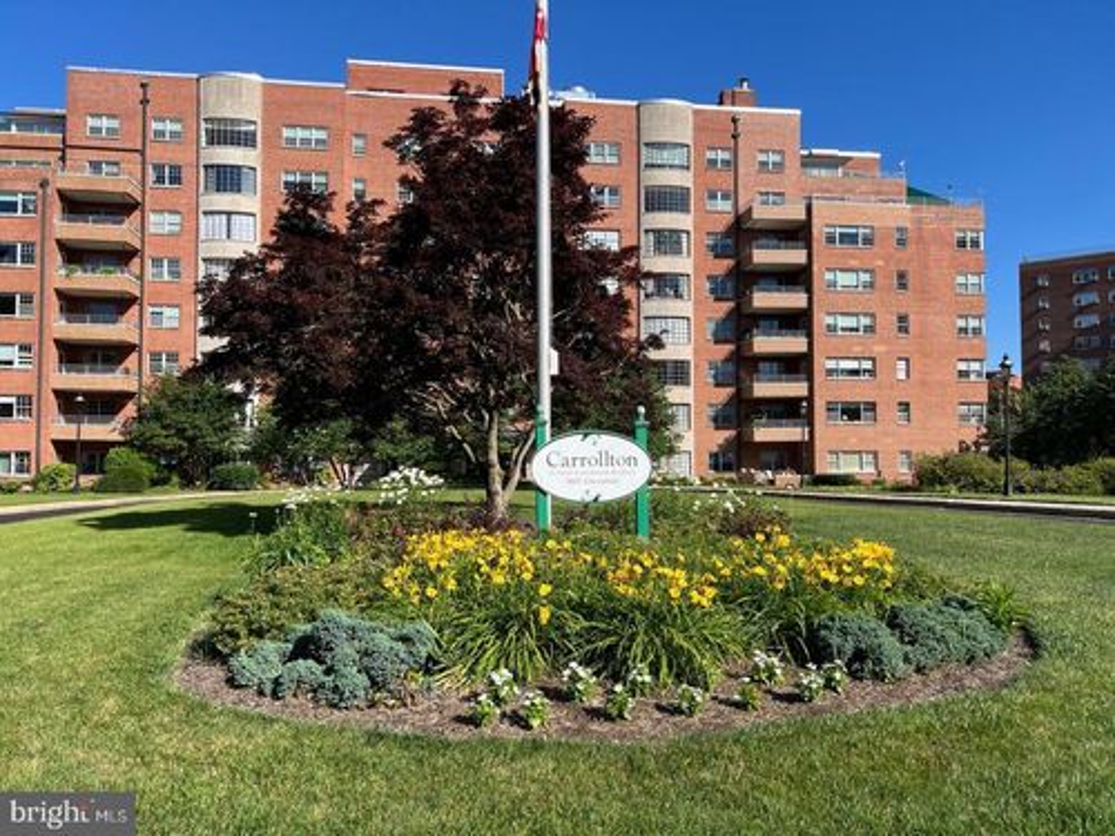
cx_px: 558
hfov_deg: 67.3
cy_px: 418
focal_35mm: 26
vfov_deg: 53.1
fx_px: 837
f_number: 1.5
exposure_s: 1/3165
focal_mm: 5.7
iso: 50
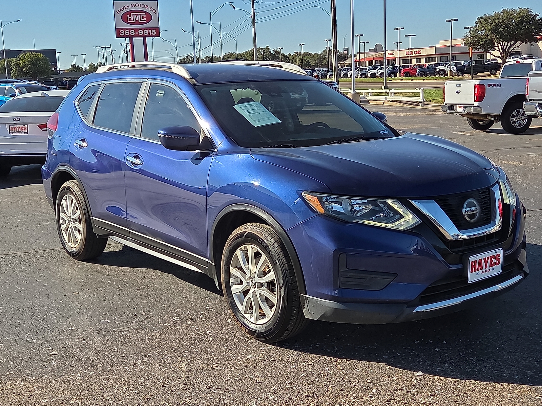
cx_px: 271
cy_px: 203
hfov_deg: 42.1
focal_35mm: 45
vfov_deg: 32.2
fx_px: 705
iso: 25
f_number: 1.8
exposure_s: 1/1667
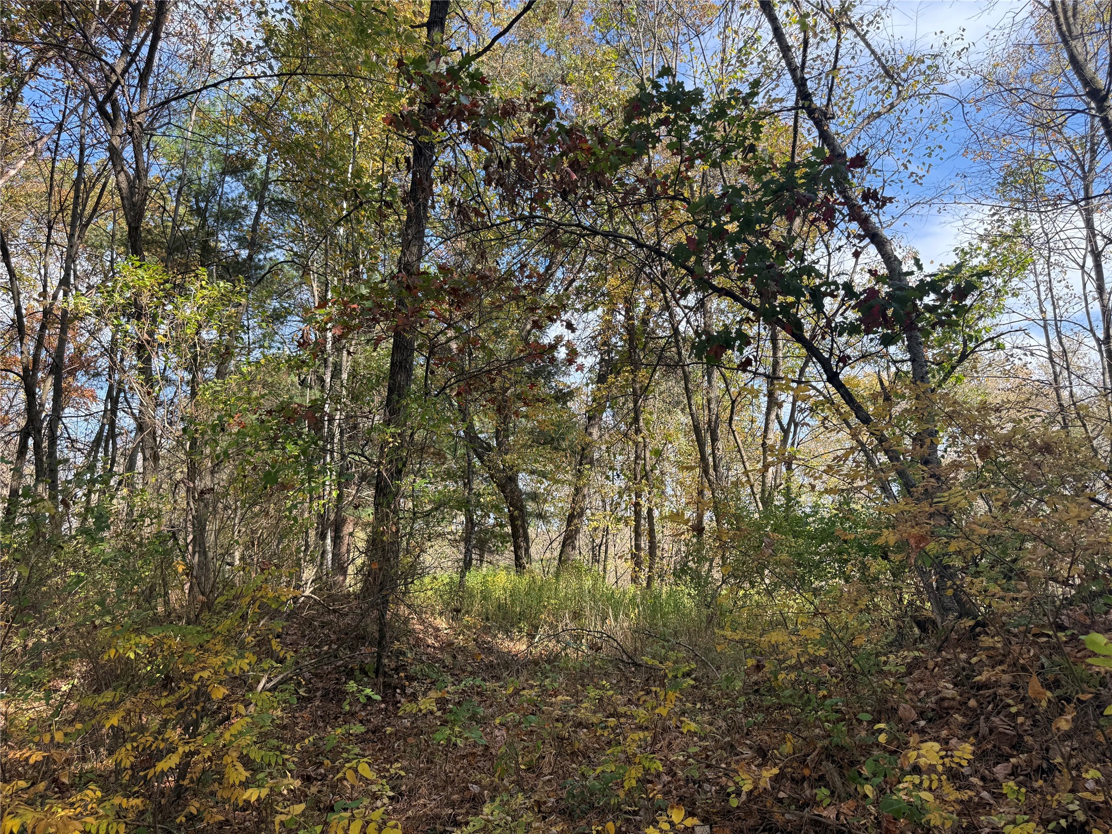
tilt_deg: +10.5
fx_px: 771
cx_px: 556
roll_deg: +1.5
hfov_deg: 71.6
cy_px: 417
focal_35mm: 24
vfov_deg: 56.8
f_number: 1.78
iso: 100
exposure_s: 1/1032
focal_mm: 6.76
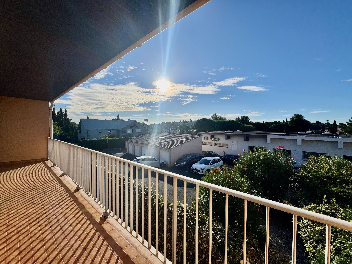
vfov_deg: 85.7
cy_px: 132
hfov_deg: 102.1
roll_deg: -0.5
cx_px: 176
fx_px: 142
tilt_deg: -2.2
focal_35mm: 14
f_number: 2.2
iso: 32
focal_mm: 2.22
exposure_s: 1/4132
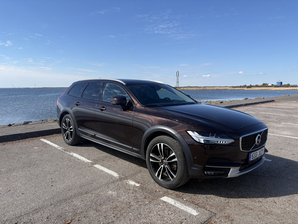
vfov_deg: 53.1
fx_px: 224
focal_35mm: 26
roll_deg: -0.4
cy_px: 112
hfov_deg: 67.3
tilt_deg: -4.3
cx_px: 149
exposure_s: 1/3623
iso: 50
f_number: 1.6
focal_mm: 5.96
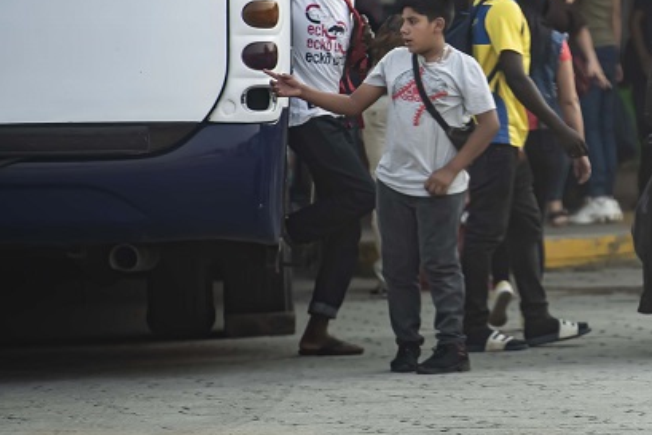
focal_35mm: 440
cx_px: 665
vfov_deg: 3.1
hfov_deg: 4.7
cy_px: 22
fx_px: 7971
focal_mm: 200
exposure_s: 1/640
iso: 250
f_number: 2.8
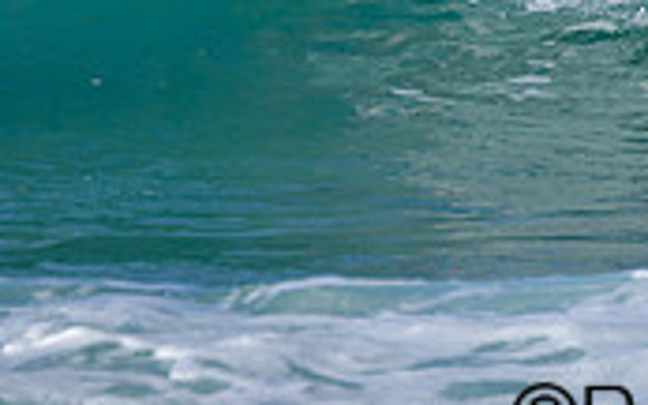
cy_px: -261
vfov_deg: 0.5
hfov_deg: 0.7
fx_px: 50244
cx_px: 1019
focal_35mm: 2846
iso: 250
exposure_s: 1/800
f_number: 11
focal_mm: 610
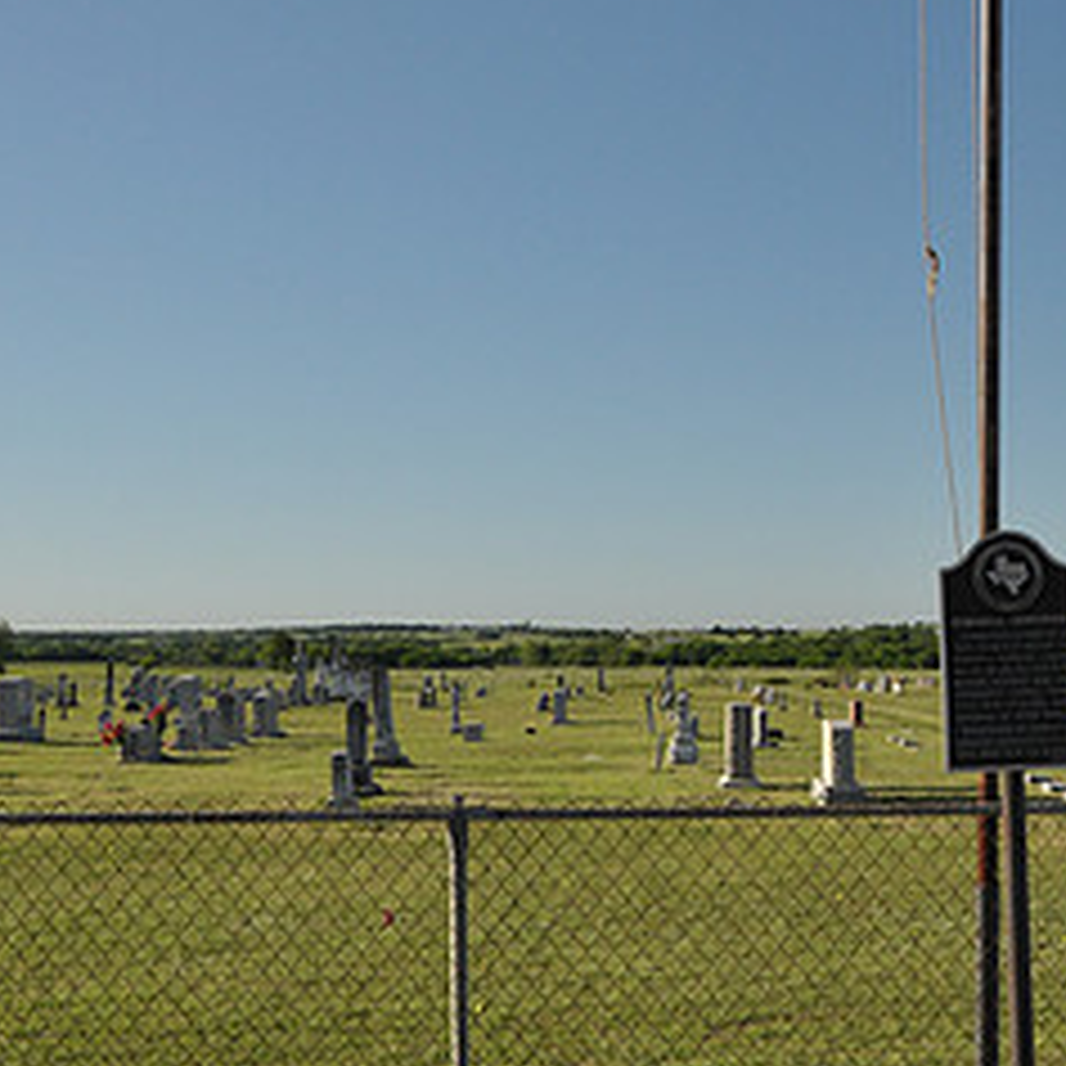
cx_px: 1035
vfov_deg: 30.4
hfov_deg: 28.9
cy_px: 686
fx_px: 1951
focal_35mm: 56
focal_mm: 18
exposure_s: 1/320
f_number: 9
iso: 400
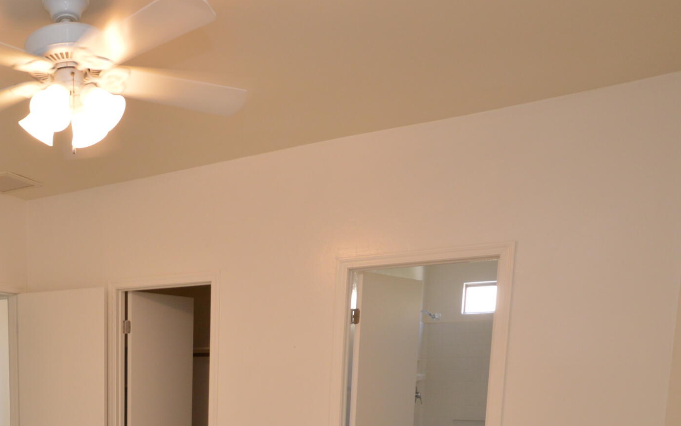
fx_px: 613
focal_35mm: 33
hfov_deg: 52.7
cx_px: 98
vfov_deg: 34.3
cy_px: 443
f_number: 4
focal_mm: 10
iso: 400
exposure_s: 1/60
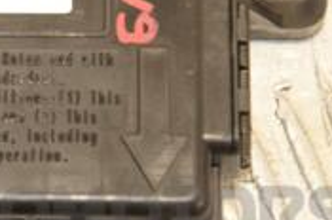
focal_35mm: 361
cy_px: -38
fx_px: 3323
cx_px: -180
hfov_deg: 5.7
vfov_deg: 3.8
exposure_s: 1/200
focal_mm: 70
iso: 800
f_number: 6.3
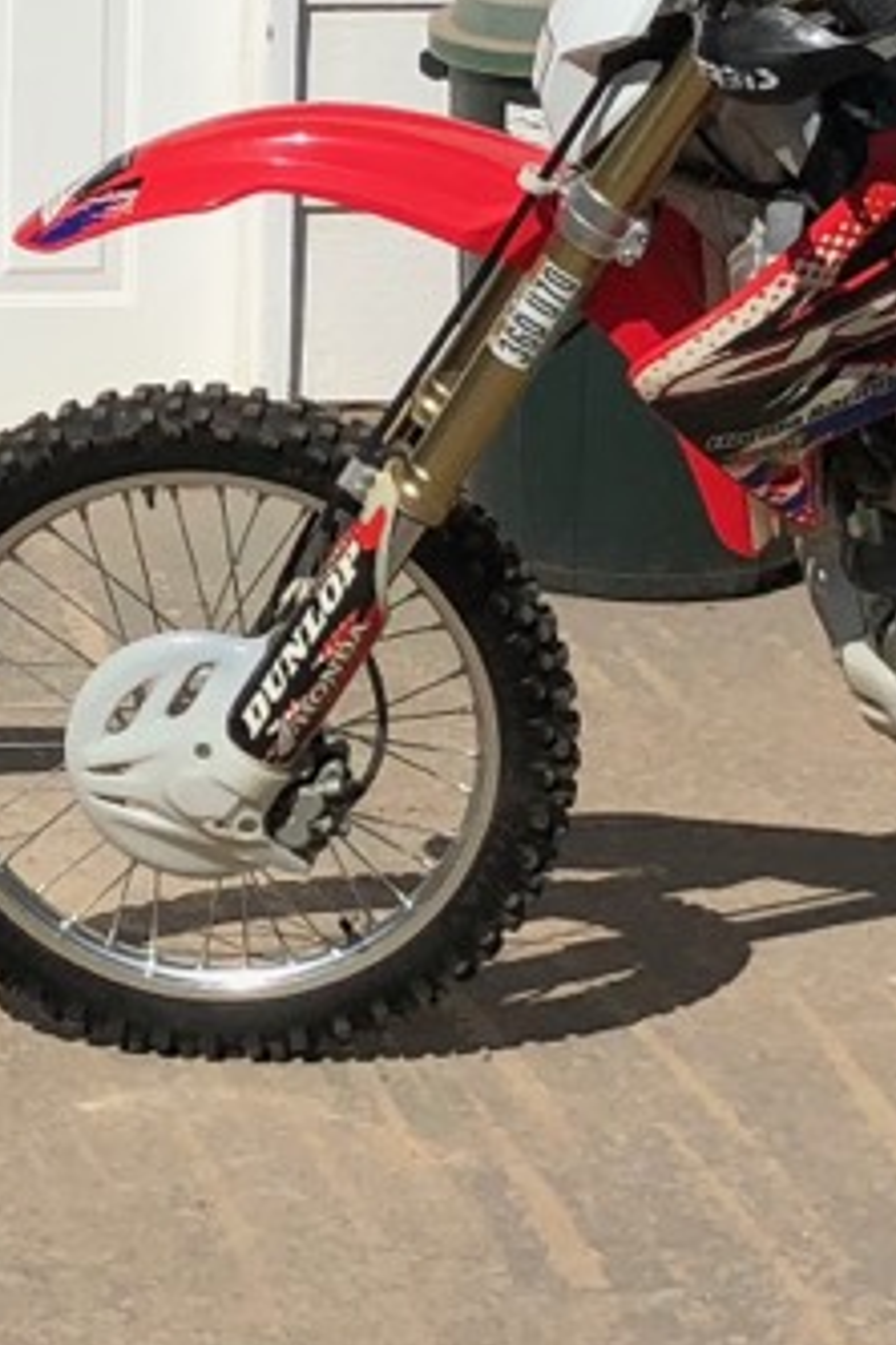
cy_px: 323
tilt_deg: -8.3
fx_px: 5226
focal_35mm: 140
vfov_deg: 14.6
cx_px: 157
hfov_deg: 9.8
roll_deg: -0.7
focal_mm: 4
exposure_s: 1/5348
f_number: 1.8
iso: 25
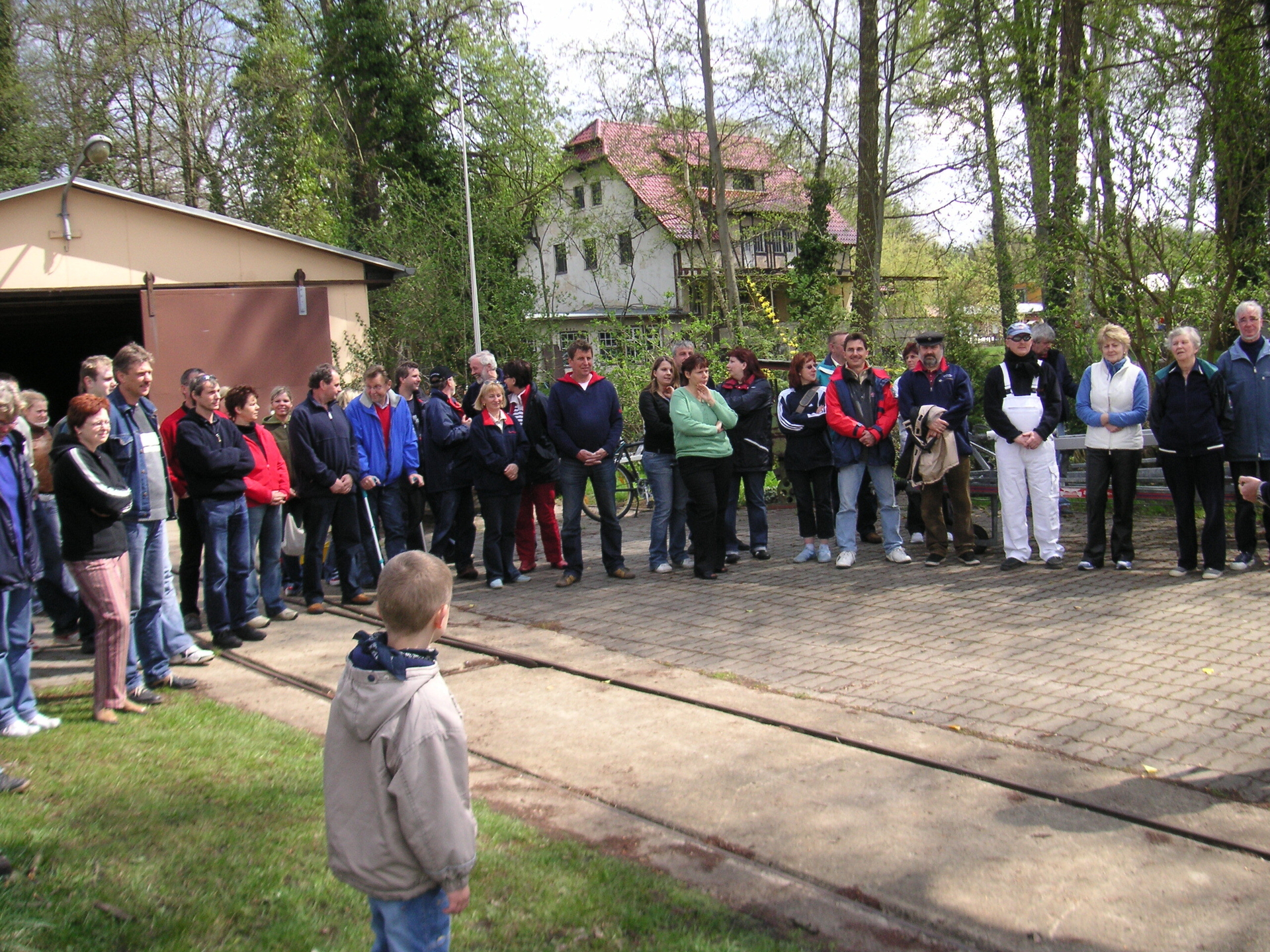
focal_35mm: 37
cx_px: 635
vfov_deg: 38.7
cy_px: 476
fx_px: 1357
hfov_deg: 50.1
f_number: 2.8
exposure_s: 1/500
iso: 50
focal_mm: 6.1
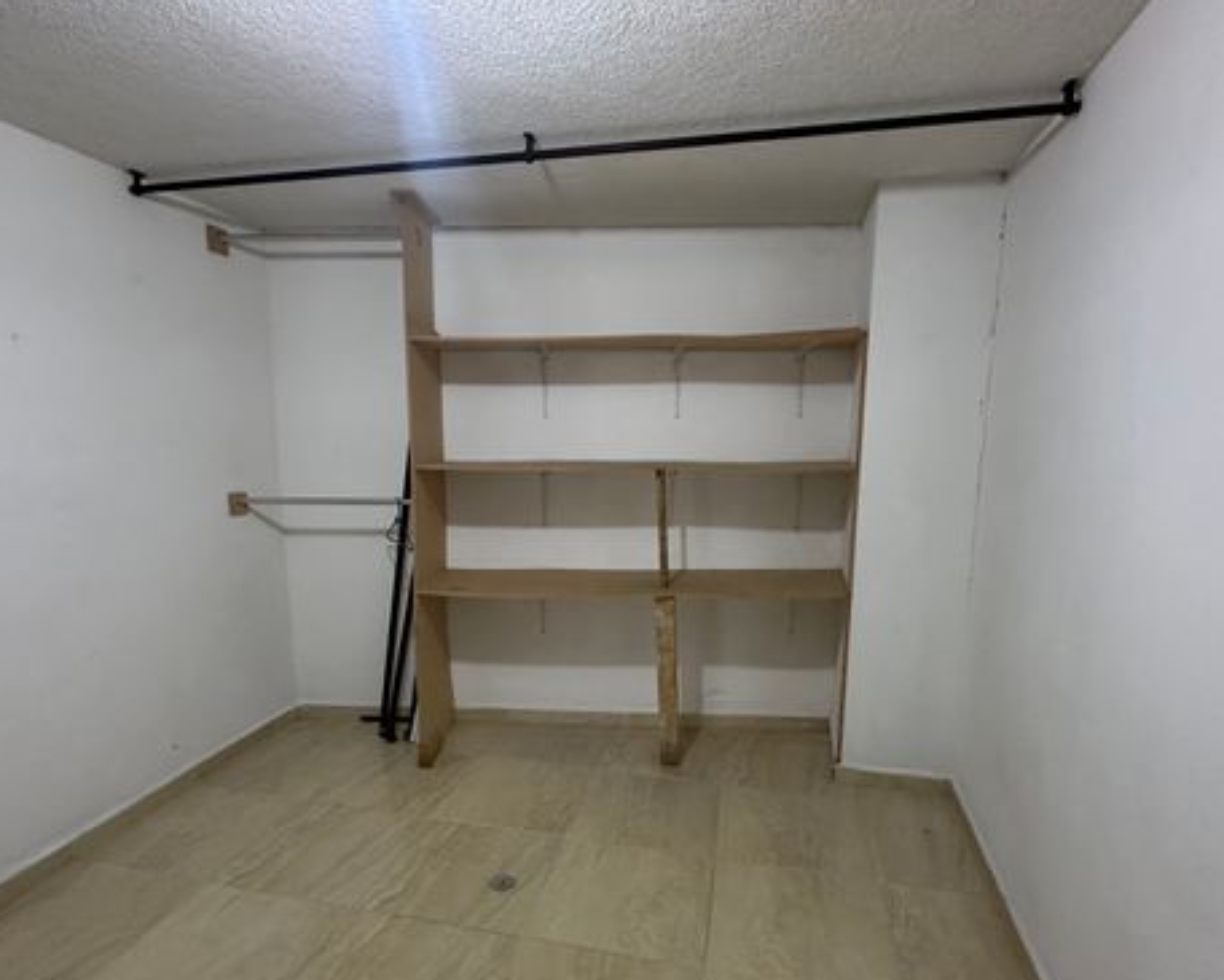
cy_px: 553
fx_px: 725
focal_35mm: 20
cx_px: 581
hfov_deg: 80.3
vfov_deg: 67.8
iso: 320
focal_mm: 2.22
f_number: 2.2
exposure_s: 1/60
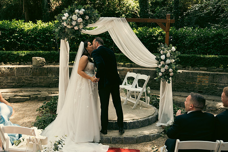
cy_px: 76
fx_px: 222
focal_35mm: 35
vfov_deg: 37.9
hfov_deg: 54.4
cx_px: 114
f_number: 3.5
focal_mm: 35
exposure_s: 1/200
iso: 250
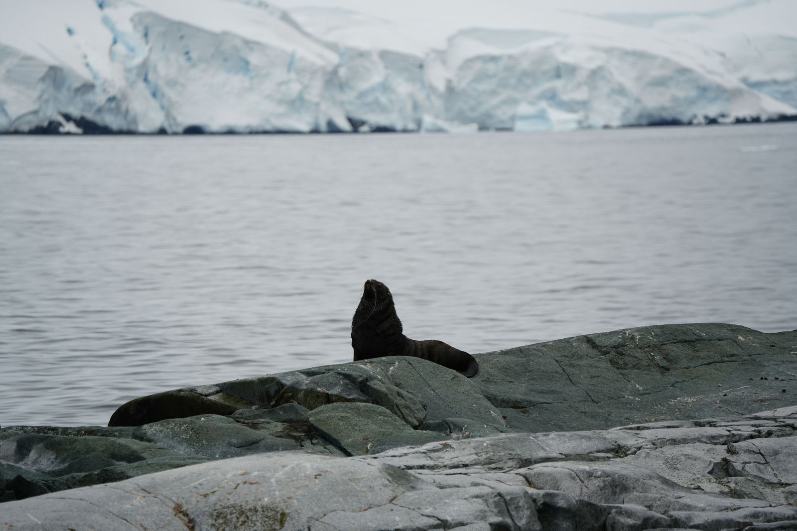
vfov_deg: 4.4
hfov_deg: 6.7
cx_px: 398
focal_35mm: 309
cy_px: 266
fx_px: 6839
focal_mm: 309
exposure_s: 1/320
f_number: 6.3
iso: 100
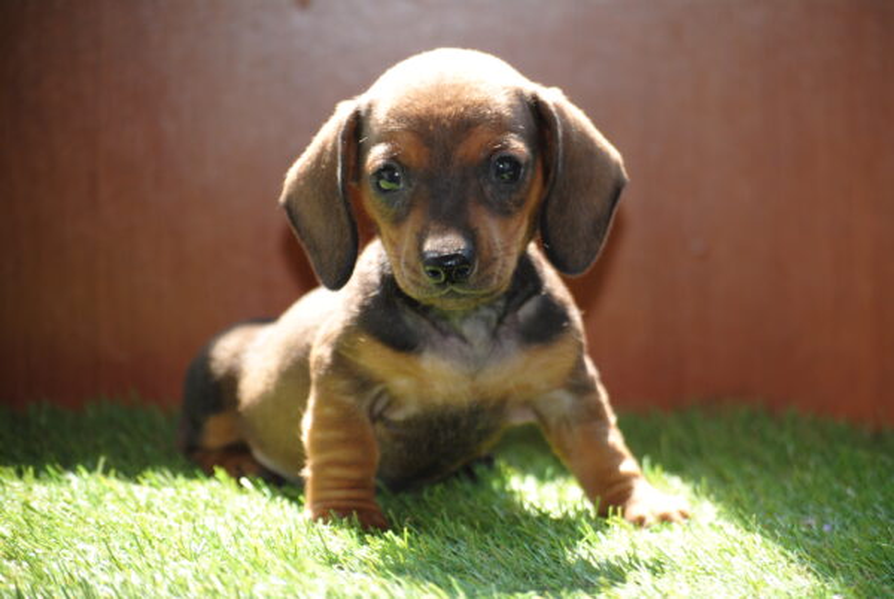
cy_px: 300
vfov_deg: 10.2
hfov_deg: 15.2
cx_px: 447
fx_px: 3357
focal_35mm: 135
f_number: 4.5
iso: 200
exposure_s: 1/80
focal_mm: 90
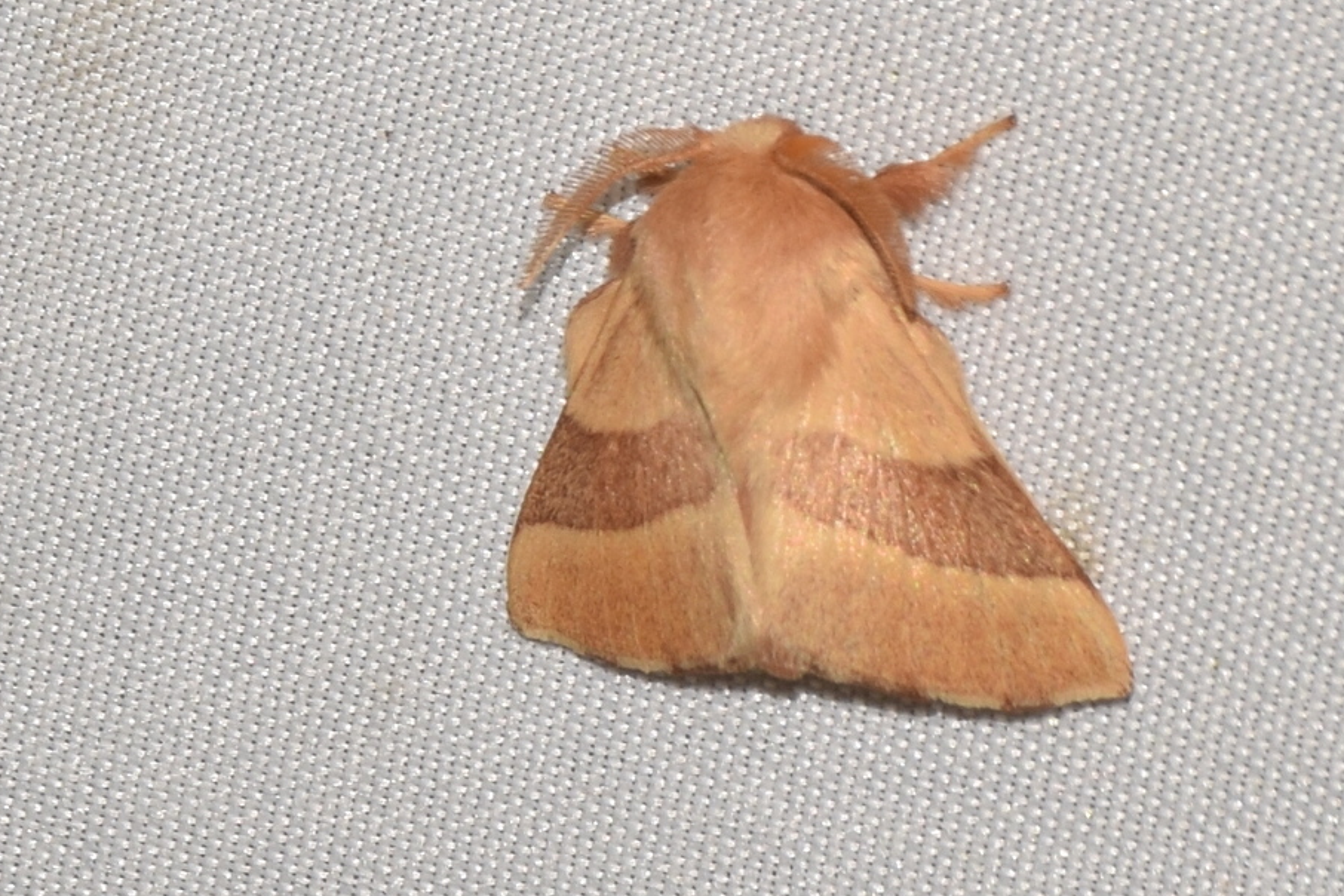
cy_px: 451
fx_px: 8287
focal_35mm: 222
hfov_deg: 9.3
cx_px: 689
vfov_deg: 6.2
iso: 100
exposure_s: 1/160
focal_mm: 140
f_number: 13
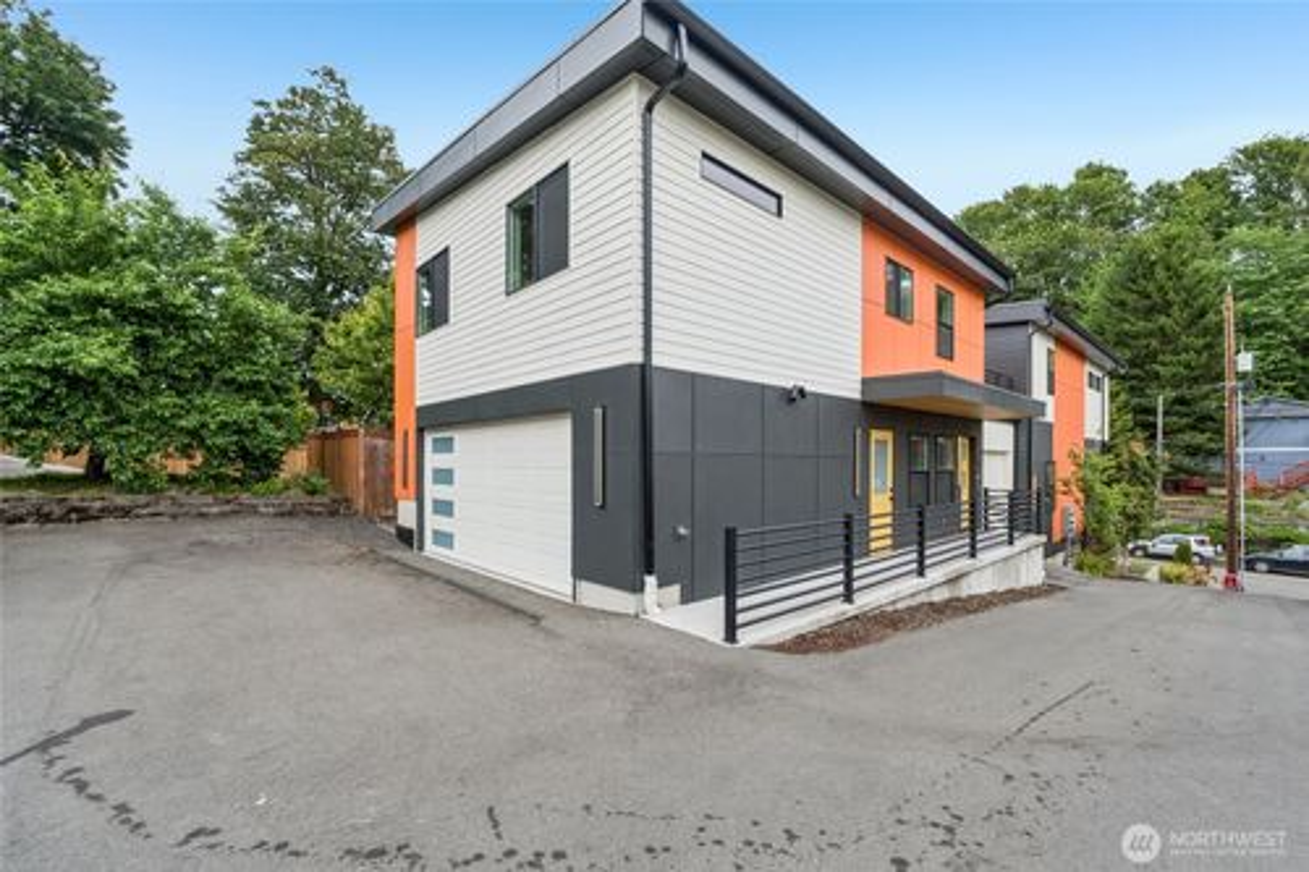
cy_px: 436
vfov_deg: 77.3
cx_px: 654
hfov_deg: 100.4
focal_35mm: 15
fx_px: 545
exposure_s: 1/125
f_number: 9
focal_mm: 10
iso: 250
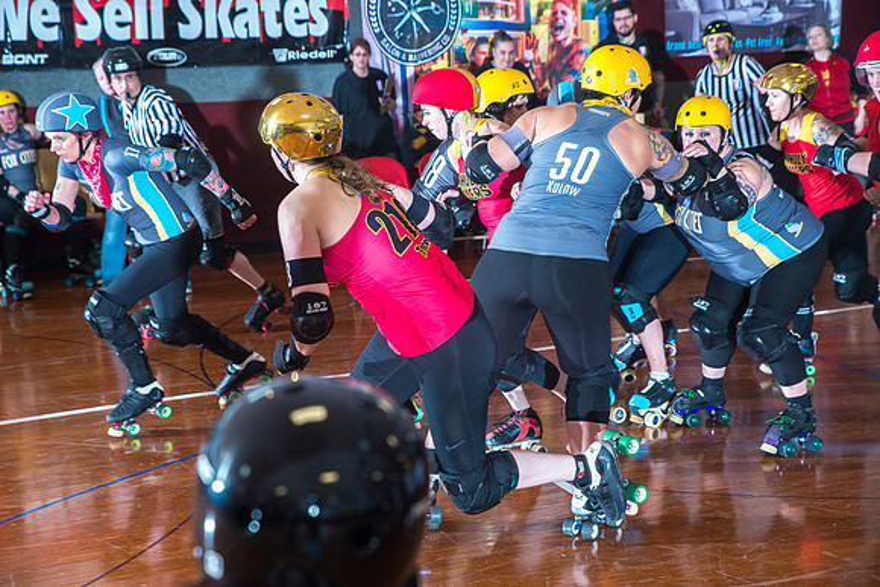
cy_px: 294
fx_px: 1516
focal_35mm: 62
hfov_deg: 32.4
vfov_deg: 21.9
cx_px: 440
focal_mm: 62
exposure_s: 1/160
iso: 800
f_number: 5.6
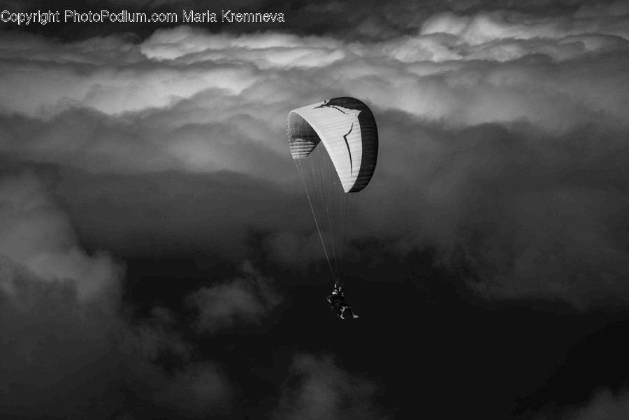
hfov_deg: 6.9
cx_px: 314
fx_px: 5241
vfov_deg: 4.6
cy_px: 210
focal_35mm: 300
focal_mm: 300
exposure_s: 1/160
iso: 100
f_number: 6.3
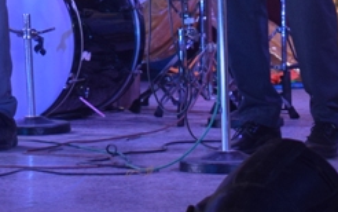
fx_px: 2461
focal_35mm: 267
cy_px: -191
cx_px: -47
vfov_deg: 4.9
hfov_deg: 7.8
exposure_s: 1/125
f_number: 5.6
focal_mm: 42
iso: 500
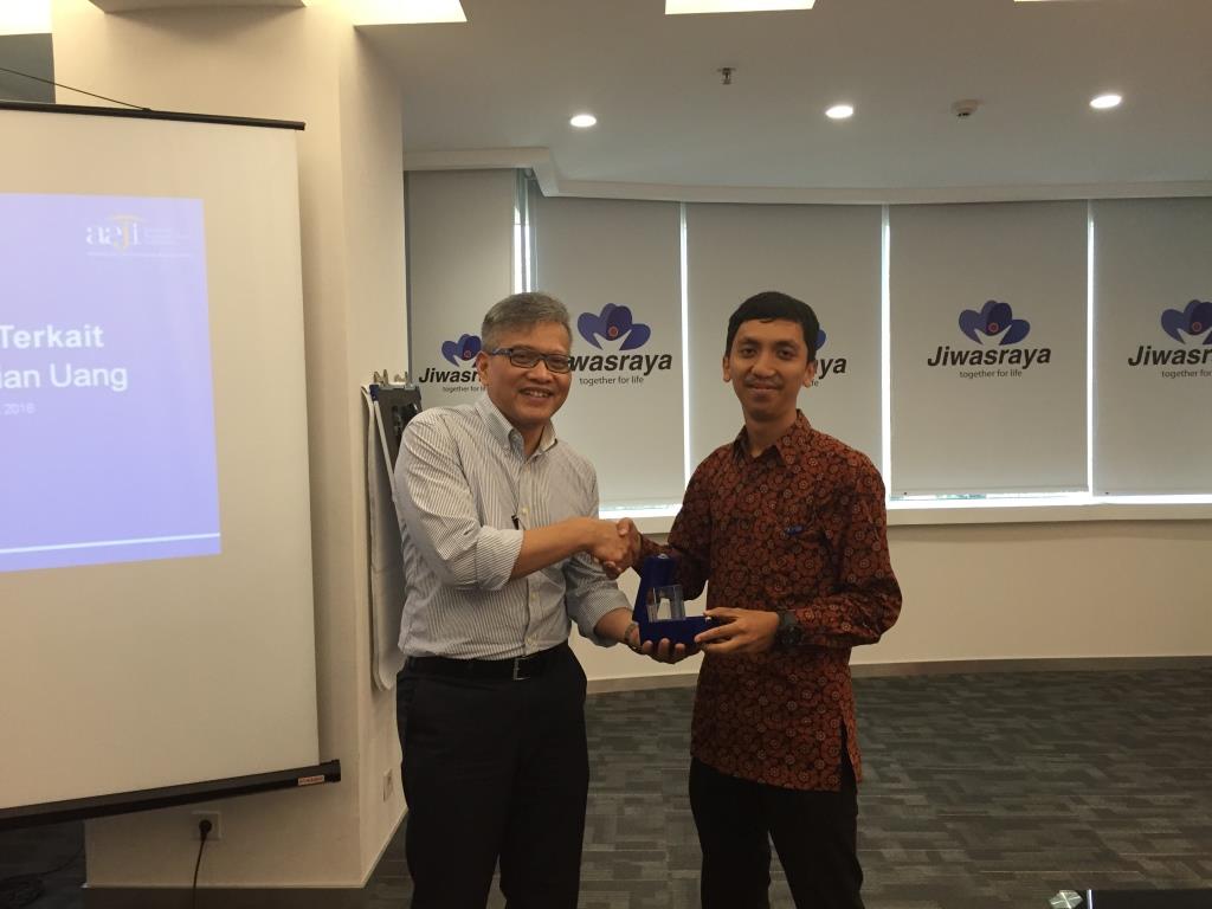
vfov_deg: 48.2
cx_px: 606
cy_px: 454
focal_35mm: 29
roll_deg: -0.1
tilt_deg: -4.3
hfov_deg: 61.7
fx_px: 1015
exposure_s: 1/30
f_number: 2.2
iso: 50
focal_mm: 4.15
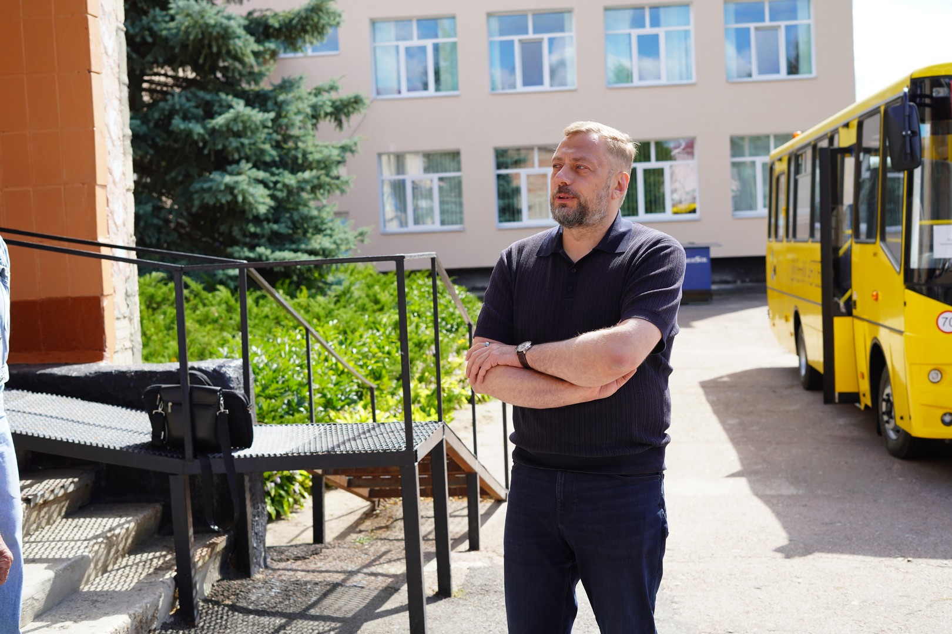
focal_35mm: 50
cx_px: 476
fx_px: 1322
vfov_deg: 27.0
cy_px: 317
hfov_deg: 39.6
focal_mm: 50
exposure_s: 1/160
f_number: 5
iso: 100
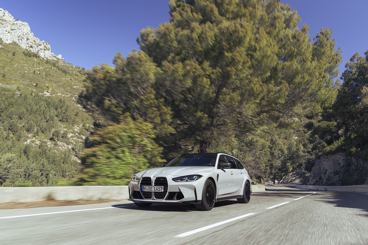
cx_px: 184
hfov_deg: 63.7
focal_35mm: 29
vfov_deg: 45.0
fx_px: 296
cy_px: 122
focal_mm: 29
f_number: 10
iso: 125
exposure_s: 1/30
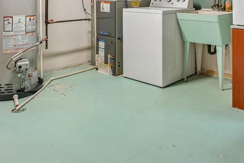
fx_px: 245
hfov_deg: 51.2
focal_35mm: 36
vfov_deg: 33.3
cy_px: -4
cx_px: 178
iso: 500
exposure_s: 1/8
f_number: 8
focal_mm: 11
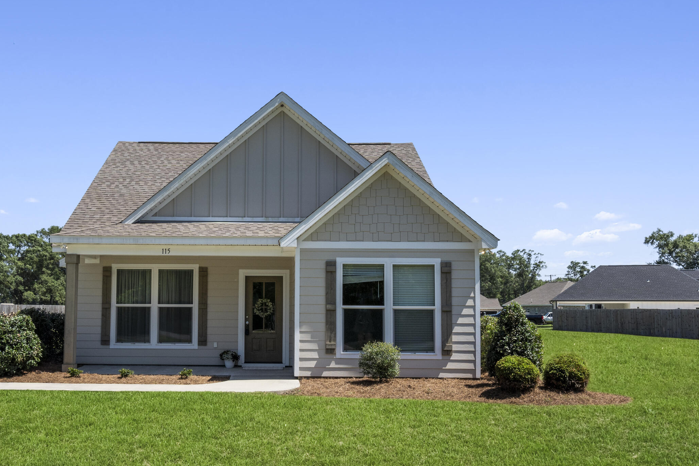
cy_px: 252
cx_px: 265
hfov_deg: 50.2
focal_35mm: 38
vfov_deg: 35.0
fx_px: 738
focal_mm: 26
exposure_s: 1/500
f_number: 11
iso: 500
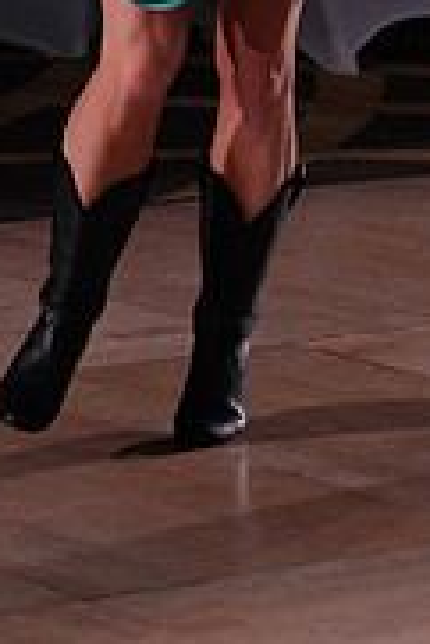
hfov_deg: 4.1
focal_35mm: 336
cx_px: 315
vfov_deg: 6.1
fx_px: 6008
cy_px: -342
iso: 1600
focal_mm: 105
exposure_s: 1/400
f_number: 4
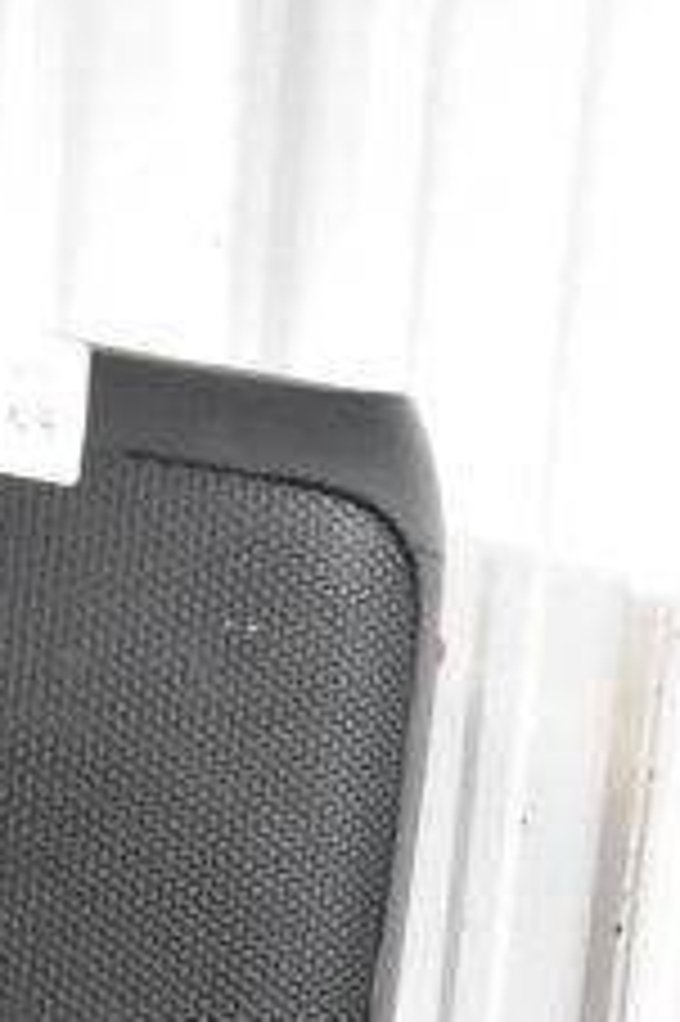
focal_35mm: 109
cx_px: 477
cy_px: 2019
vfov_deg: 15.3
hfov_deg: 12.5
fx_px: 3093
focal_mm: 18
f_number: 3.5
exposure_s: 1/30
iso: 3600
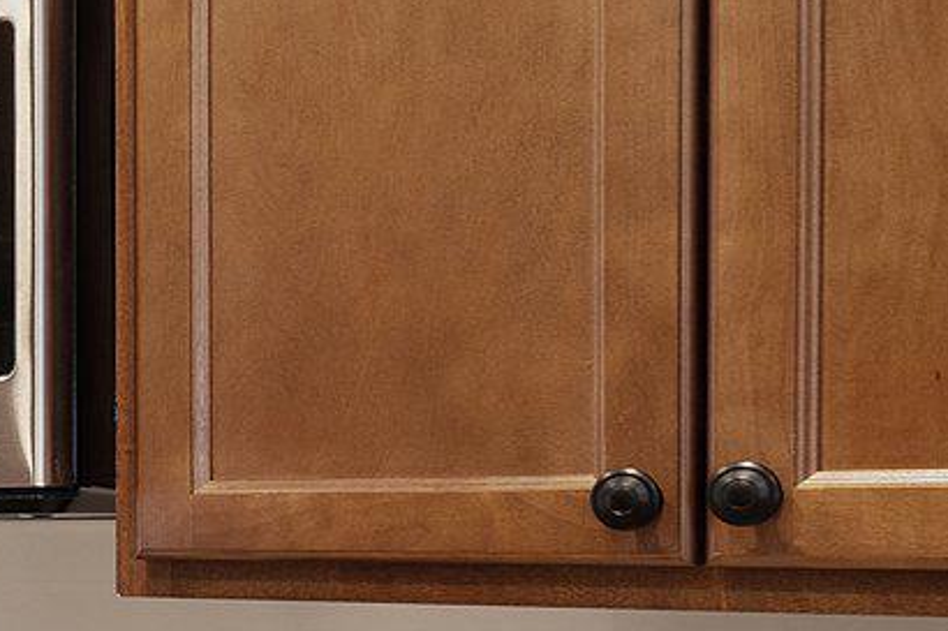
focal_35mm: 80
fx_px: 2106
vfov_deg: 16.7
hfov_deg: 18.0
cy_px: 604
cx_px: -923
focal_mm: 16
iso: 400
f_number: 8
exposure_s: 1
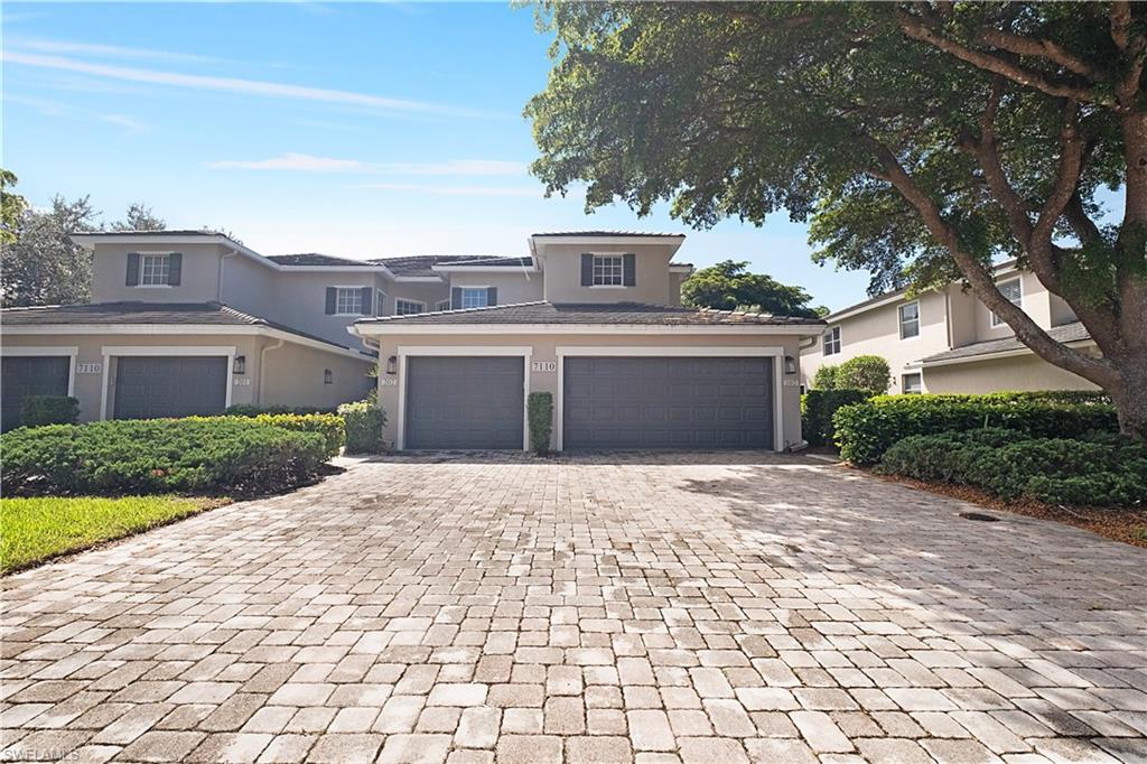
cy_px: 382
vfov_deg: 77.3
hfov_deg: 100.4
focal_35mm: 15
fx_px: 478
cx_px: 574
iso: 1250
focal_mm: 10
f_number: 7.1
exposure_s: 1/1700
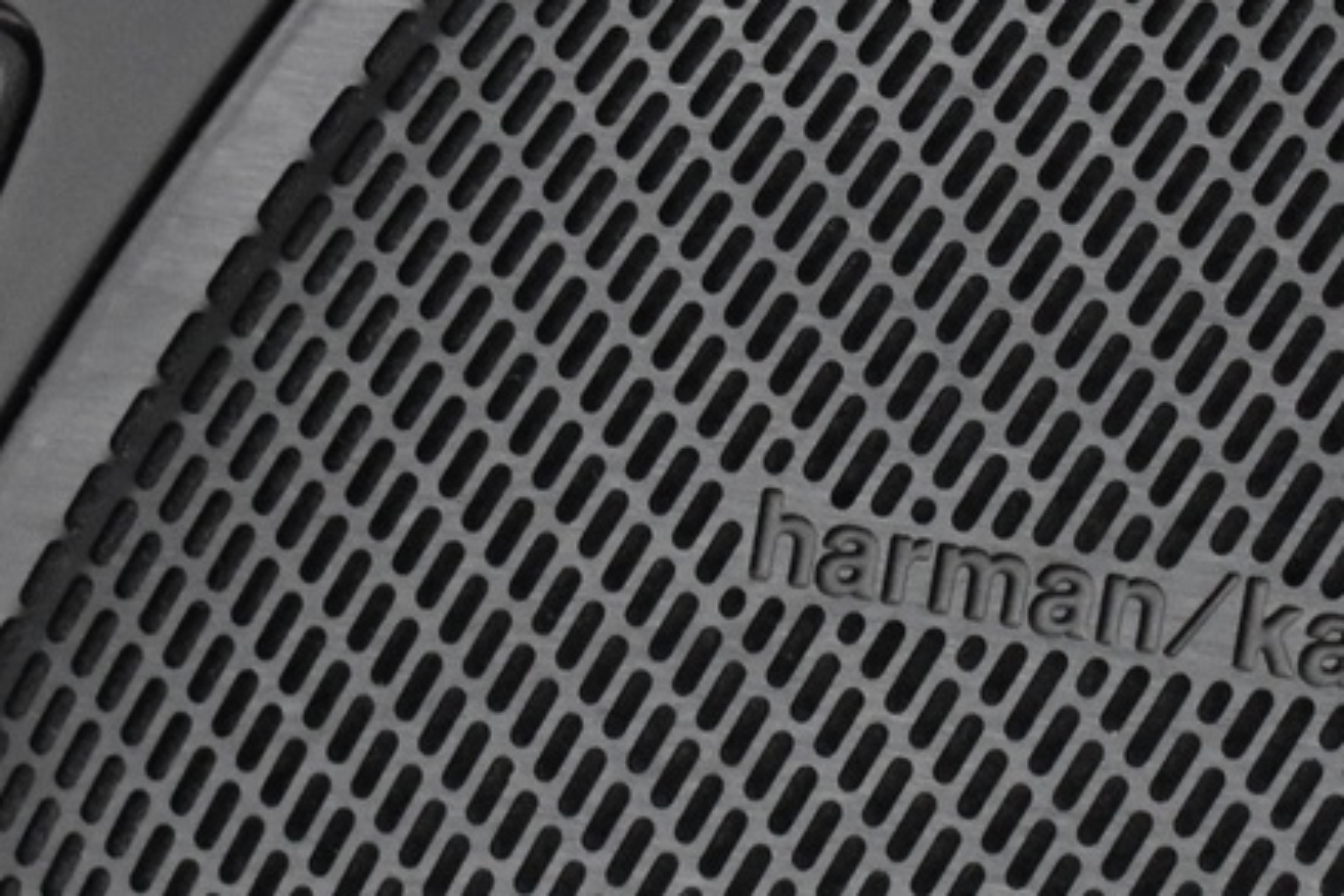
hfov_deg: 9.3
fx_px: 8287
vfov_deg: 6.2
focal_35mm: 222
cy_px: 503
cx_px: 654
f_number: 5
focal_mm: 40
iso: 3200
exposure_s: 1/50
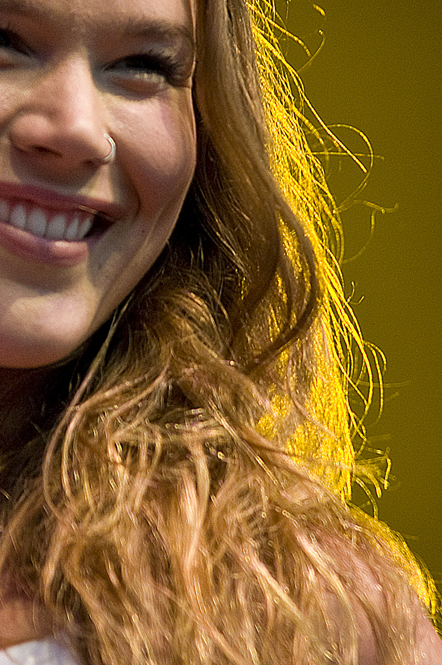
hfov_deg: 2.0
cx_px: 53
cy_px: 305
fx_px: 12793
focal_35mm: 693
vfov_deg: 3.0
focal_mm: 200
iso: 320
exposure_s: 1/200
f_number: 2.8
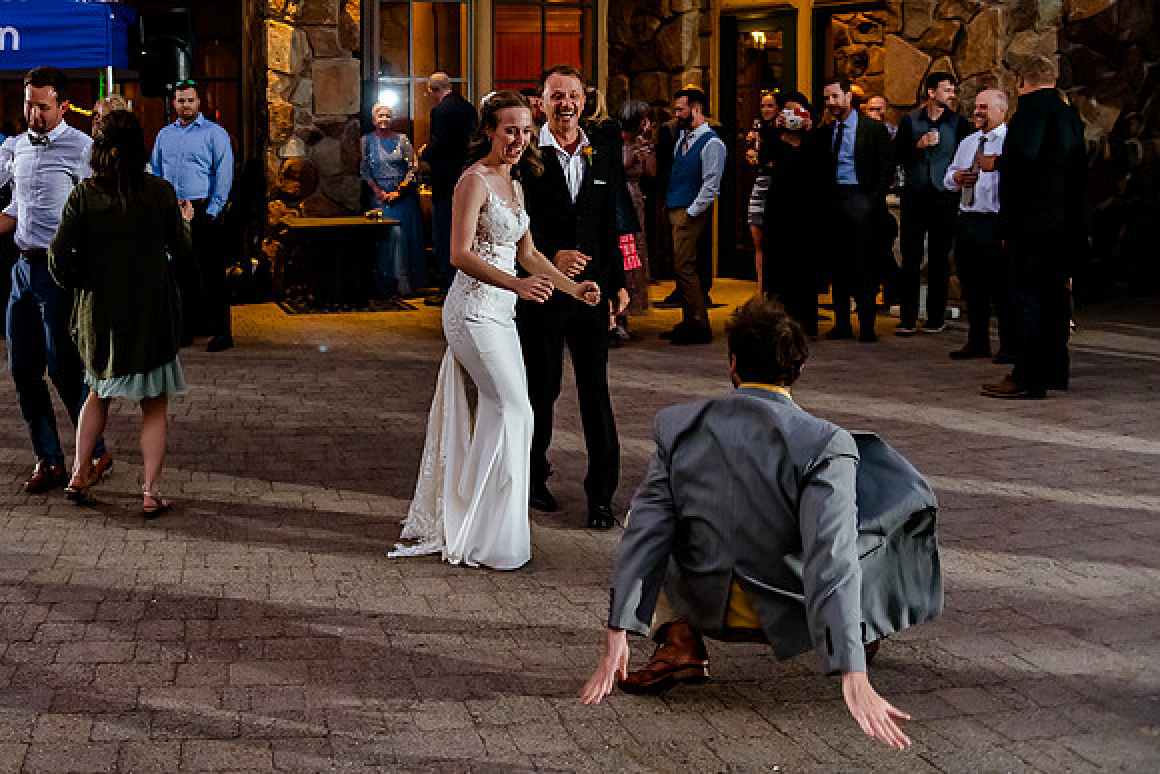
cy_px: 226
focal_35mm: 45
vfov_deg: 29.4
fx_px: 1460
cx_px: 339
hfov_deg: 42.4
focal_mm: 32
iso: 3200
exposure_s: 1/200
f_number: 2.8
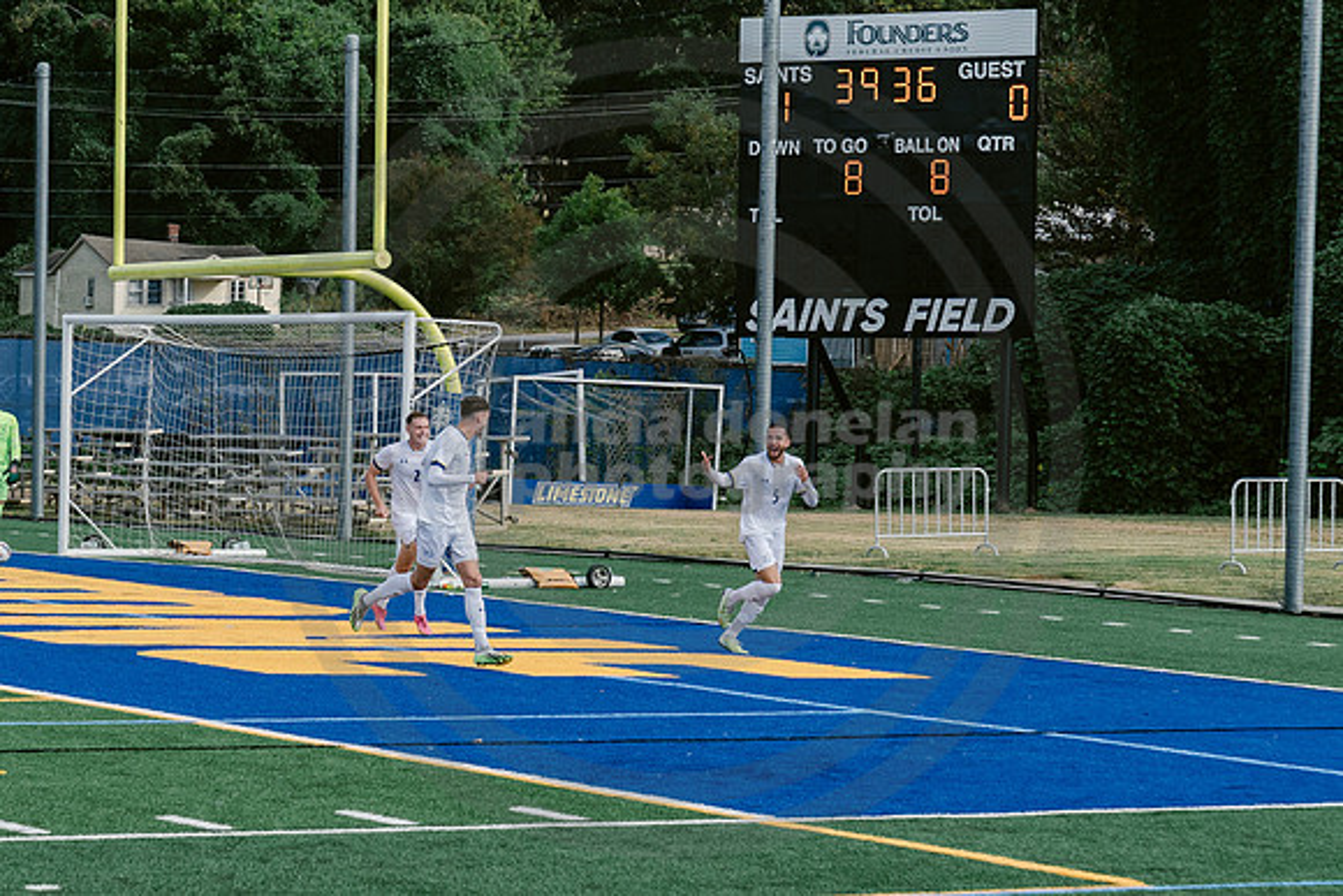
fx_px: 5032
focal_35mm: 135
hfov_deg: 15.2
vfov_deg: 10.2
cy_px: 499
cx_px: 389
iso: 640
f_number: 5.6
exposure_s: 1/1600
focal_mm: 70
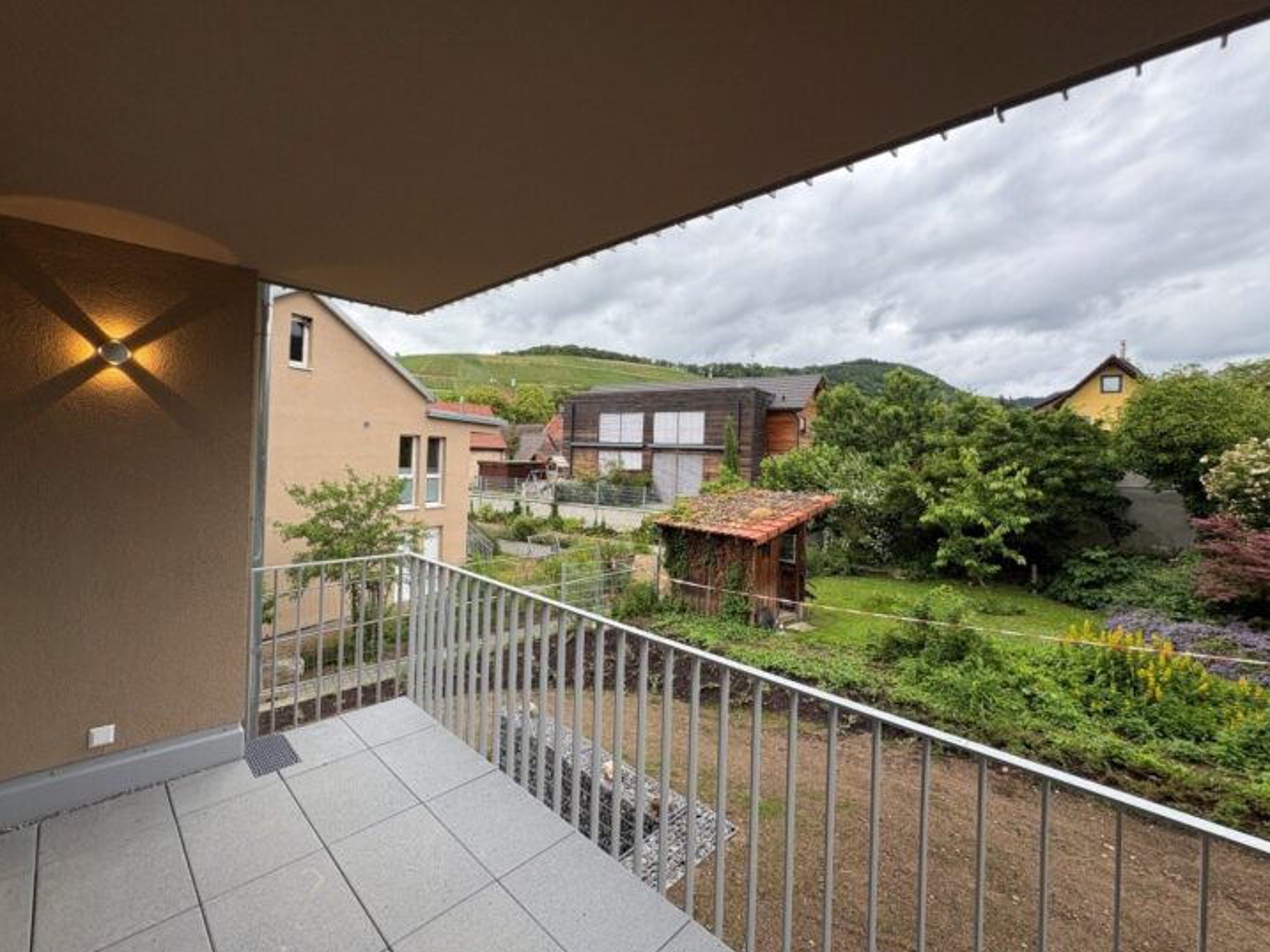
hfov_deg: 98.1
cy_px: 453
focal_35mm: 15
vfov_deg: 81.7
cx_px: 616
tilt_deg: +1.3
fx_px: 550
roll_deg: -1.7
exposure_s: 1/505
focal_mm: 2.22
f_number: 2.2
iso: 40
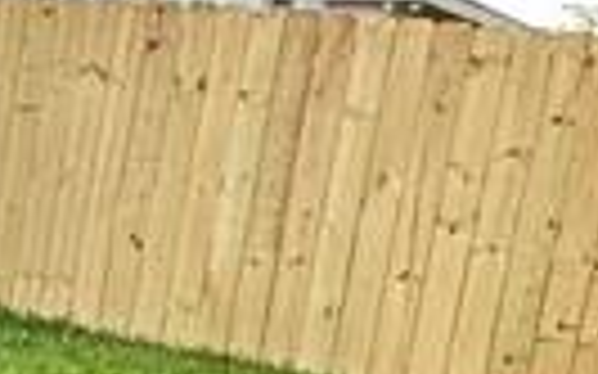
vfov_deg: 11.4
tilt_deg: -10.2
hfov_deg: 11.2
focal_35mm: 114
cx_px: -1200
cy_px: 342
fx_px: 1857
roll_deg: -3.4
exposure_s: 1/99
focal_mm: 2.22
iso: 50
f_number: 2.2
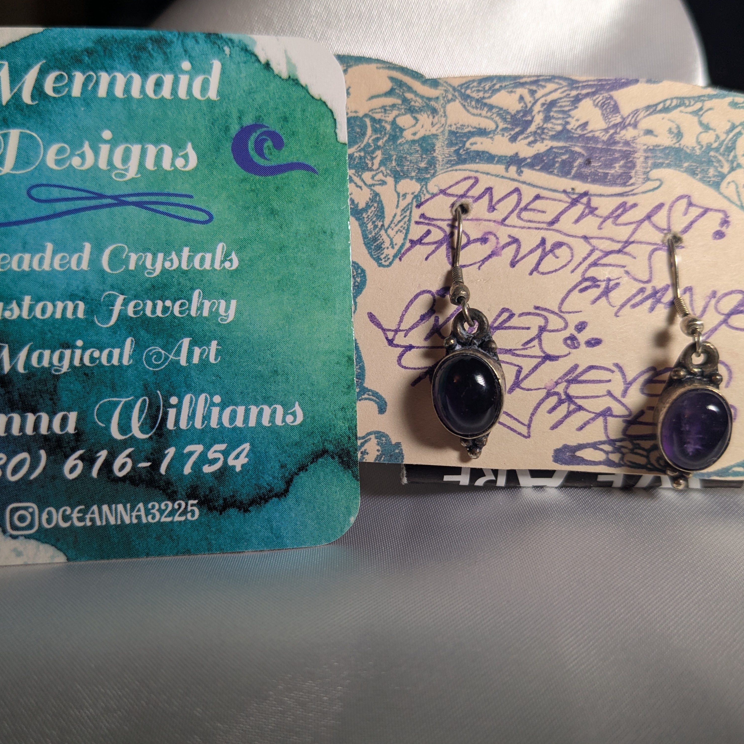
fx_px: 778
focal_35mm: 32
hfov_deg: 50.9
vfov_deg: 51.1
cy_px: 371
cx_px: 319
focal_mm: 4.38
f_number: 1.73
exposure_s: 1/172
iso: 44
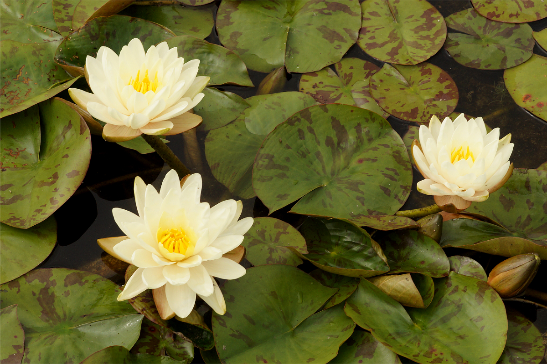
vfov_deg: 9.1
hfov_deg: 13.7
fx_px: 2279
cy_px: 182
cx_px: 274
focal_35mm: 150
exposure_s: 1/160
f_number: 13
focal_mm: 100
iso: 200
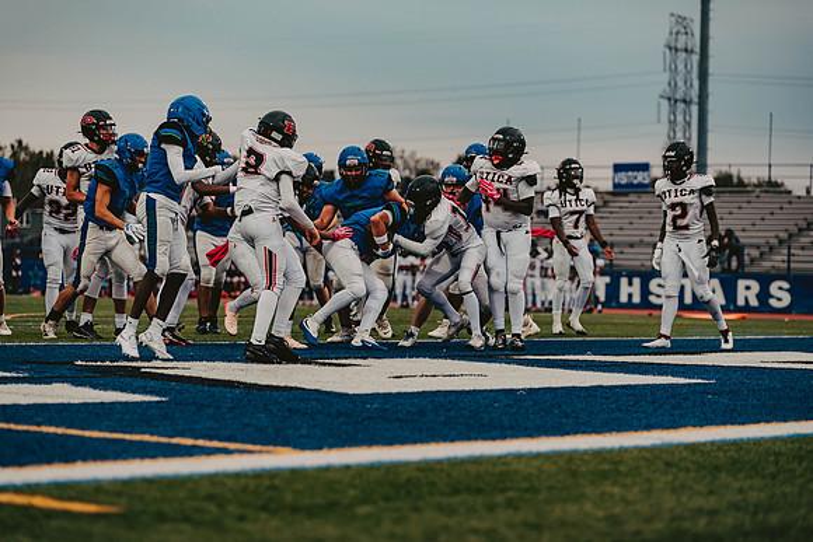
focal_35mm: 130
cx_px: 406
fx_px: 2936
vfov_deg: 10.6
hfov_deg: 15.8
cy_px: 271
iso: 800
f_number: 3.2
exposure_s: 1/1000
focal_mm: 130
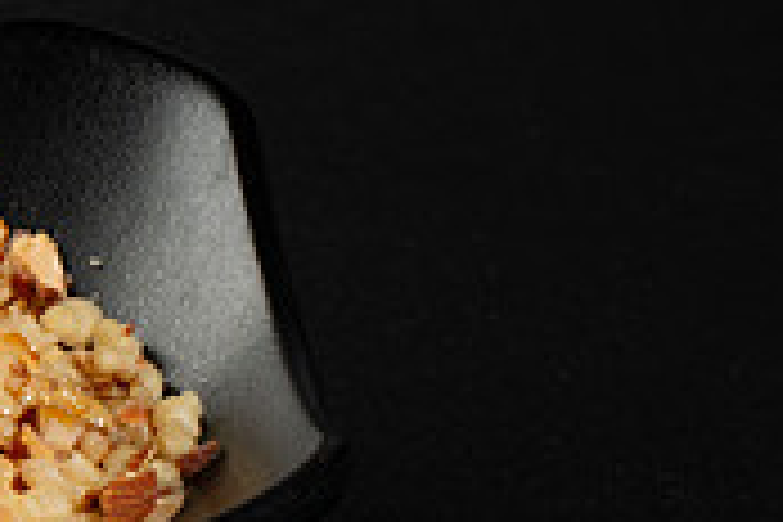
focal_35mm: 187
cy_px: 354
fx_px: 4067
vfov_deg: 7.3
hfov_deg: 10.6
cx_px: -349
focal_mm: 50
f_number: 13
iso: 200
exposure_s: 1/125
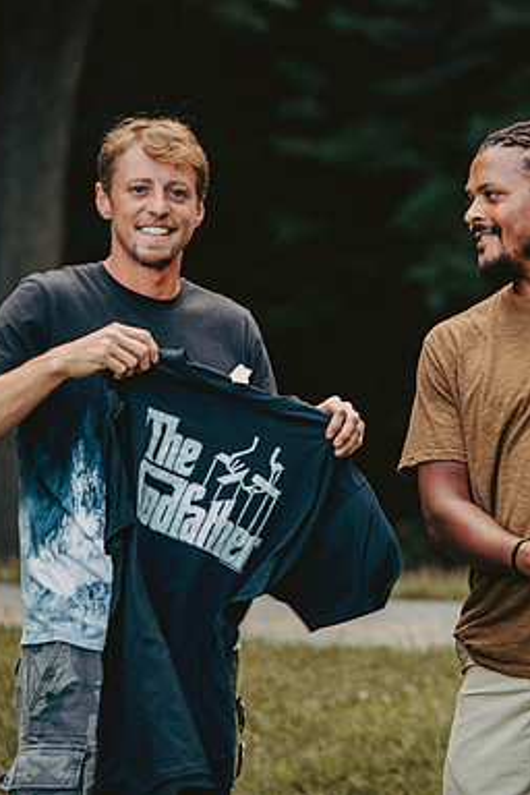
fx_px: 5498
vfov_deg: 8.3
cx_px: 538
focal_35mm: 249
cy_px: 396
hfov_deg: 5.5
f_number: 3.5
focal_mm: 165
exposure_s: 1/100
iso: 400
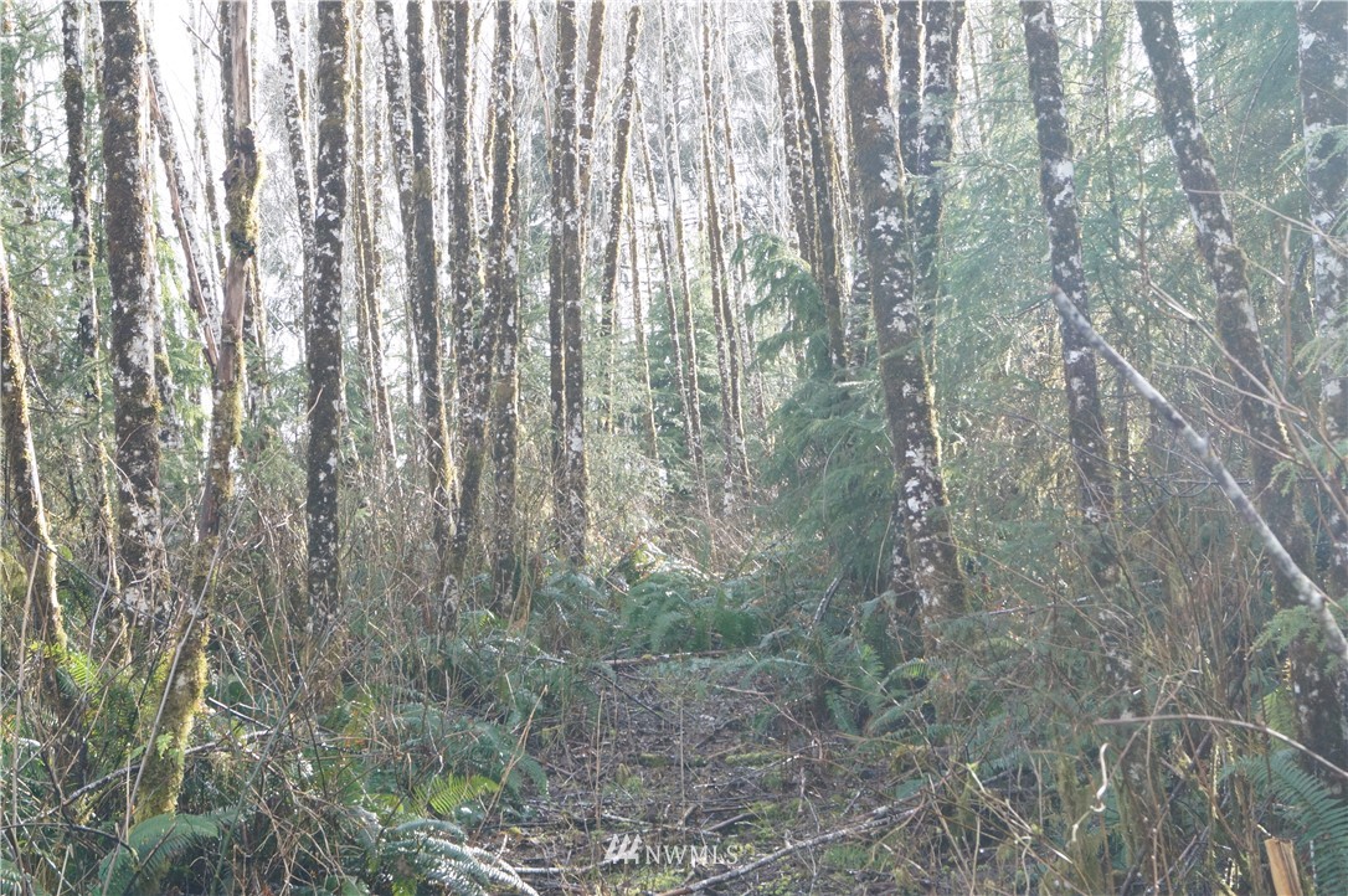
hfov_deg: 37.9
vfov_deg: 25.7
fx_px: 1964
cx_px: 674
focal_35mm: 52
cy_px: 448
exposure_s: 1/60
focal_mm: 35
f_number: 11
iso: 800
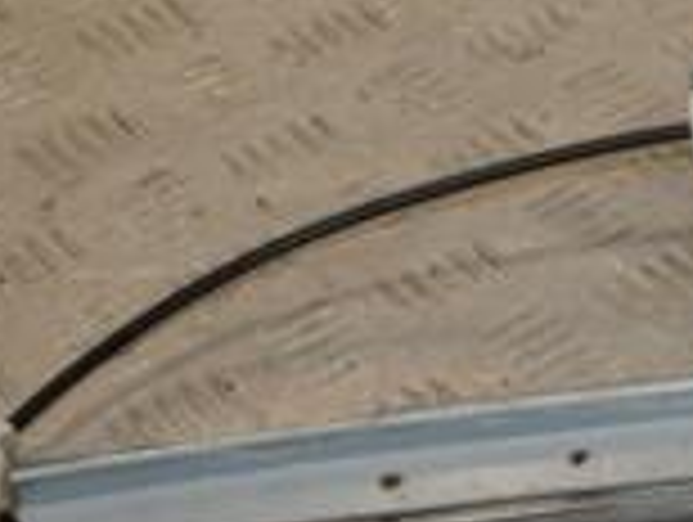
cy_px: 176
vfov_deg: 9.5
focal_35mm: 157
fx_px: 3148
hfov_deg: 12.0
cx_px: 1030
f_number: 8
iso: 800
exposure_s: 1/200
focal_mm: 28
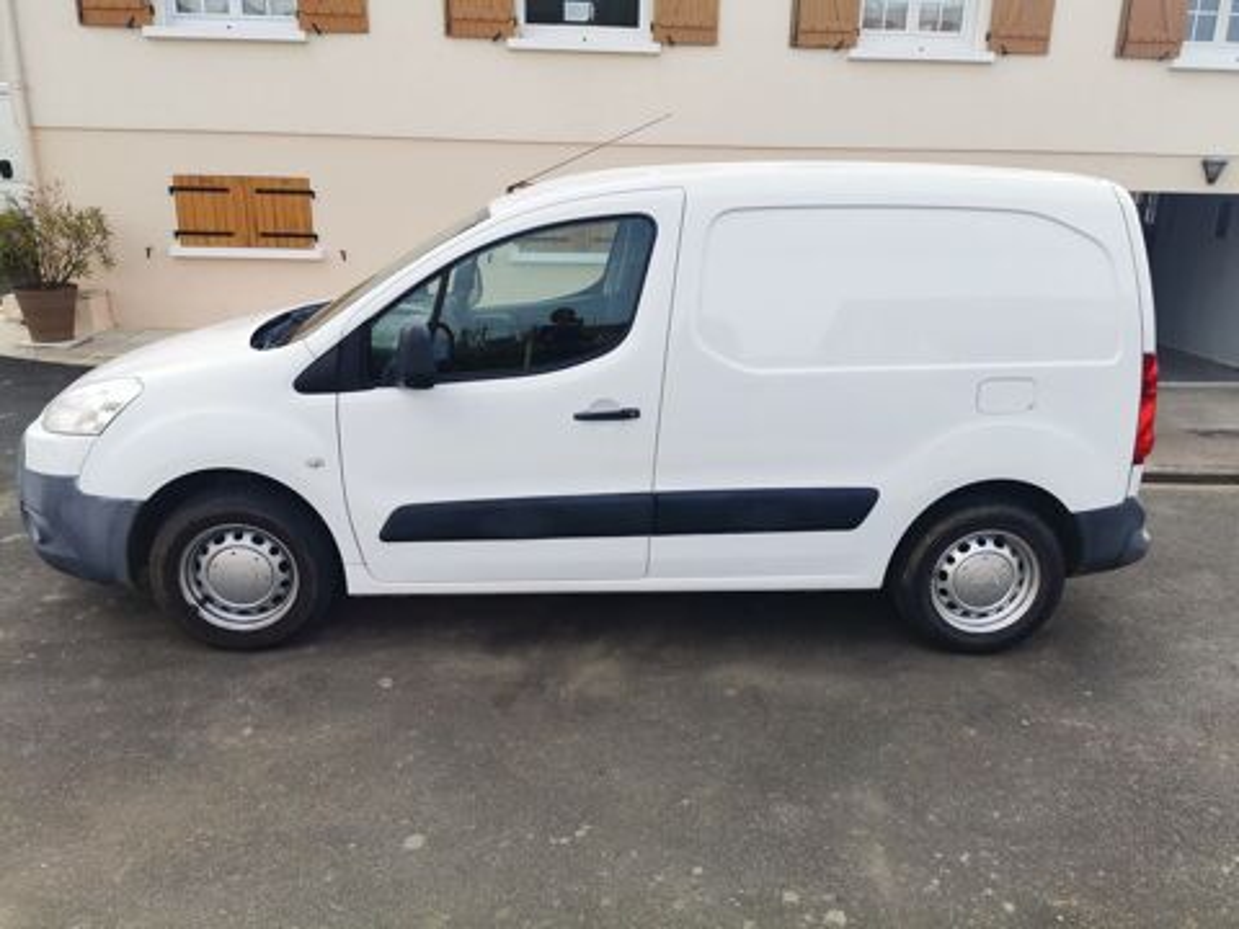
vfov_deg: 51.4
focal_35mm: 27
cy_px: 464
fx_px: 966
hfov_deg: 65.3
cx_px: 620
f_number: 1.6
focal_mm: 5.56
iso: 50
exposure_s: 1/1195
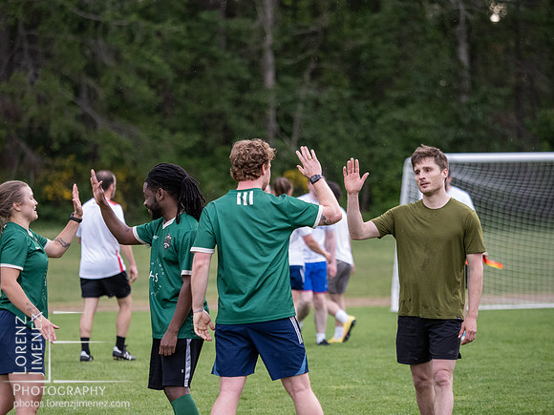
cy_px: 208
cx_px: 277
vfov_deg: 5.9
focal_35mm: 250
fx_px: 4001
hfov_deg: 7.9
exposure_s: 1/1000
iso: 1600
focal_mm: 125
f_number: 2.8
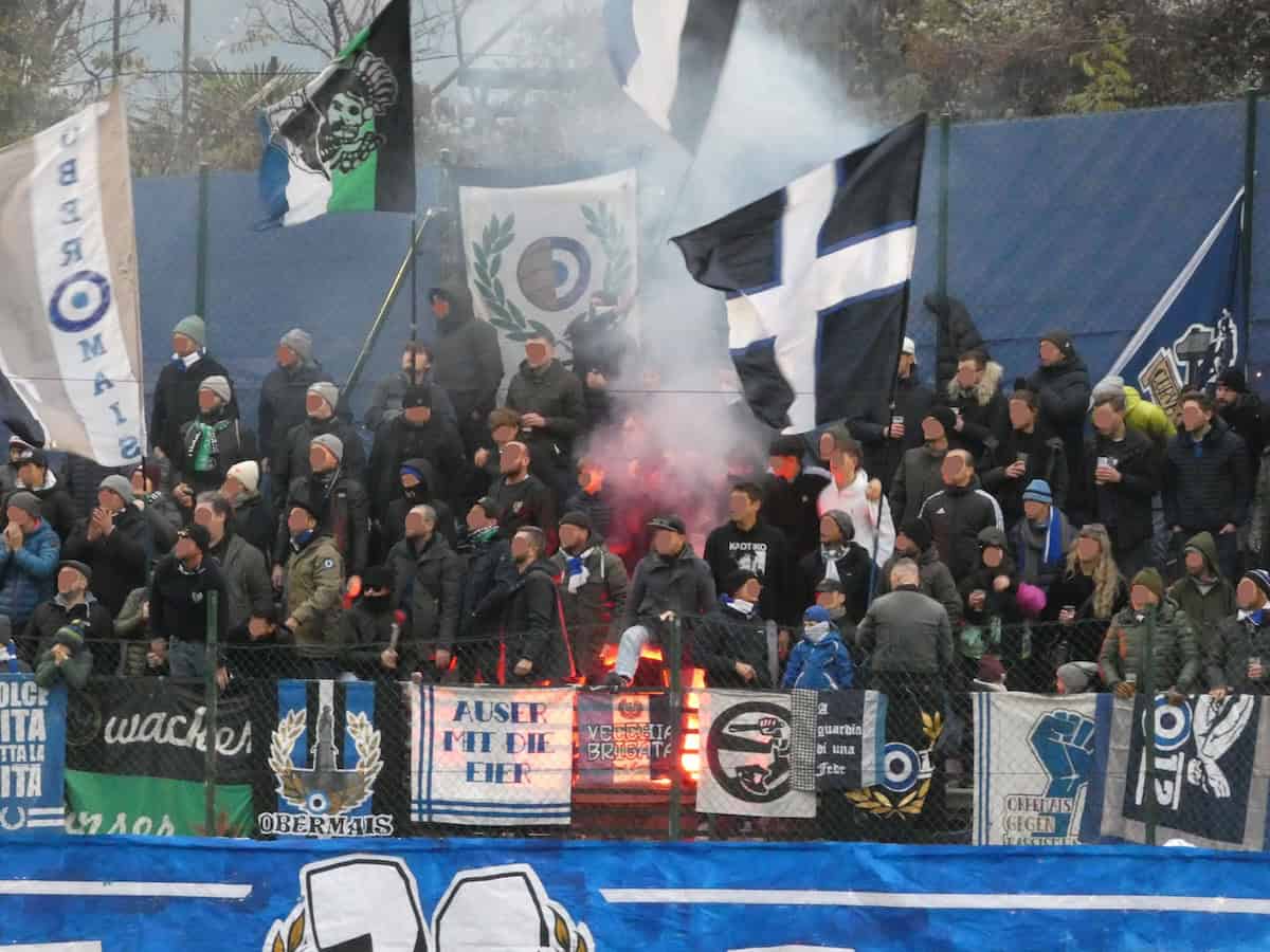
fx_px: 13281
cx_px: 635
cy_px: 476
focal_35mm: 362
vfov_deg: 4.1
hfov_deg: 5.5
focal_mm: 64.9
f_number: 5.6
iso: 1600
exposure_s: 1/60
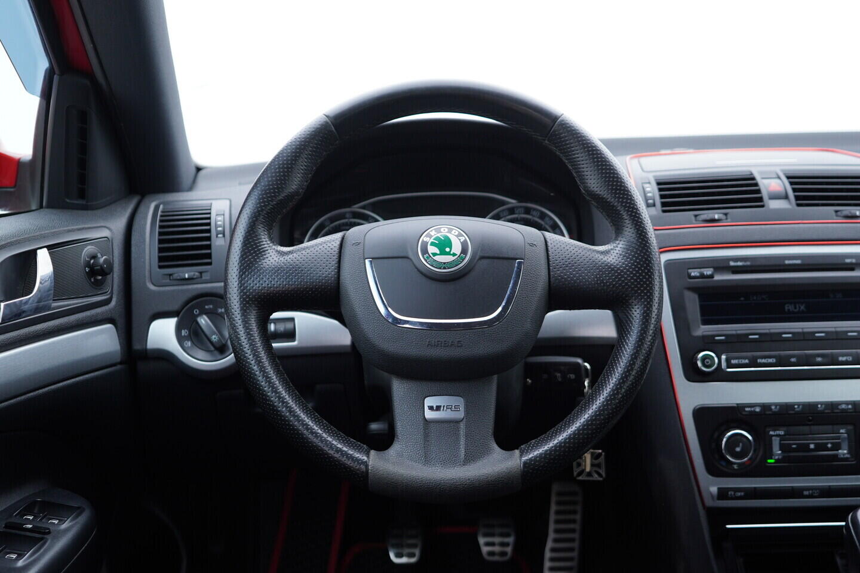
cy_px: 286
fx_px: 860
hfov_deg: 53.1
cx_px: 430
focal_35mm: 36
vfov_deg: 36.9
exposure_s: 1/40
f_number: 2.8
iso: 200
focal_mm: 24
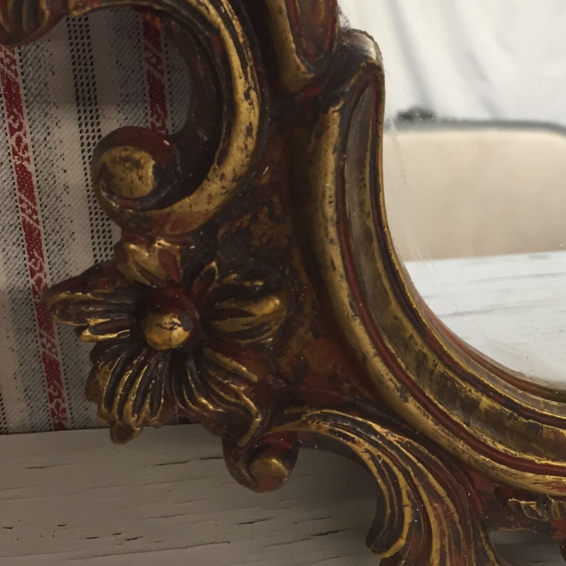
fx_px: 1054
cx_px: 457
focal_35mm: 57
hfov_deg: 29.3
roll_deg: -0.4
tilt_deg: -22.9
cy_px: 150
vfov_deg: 29.6
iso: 40
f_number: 2.2
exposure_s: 1/33
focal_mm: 4.15
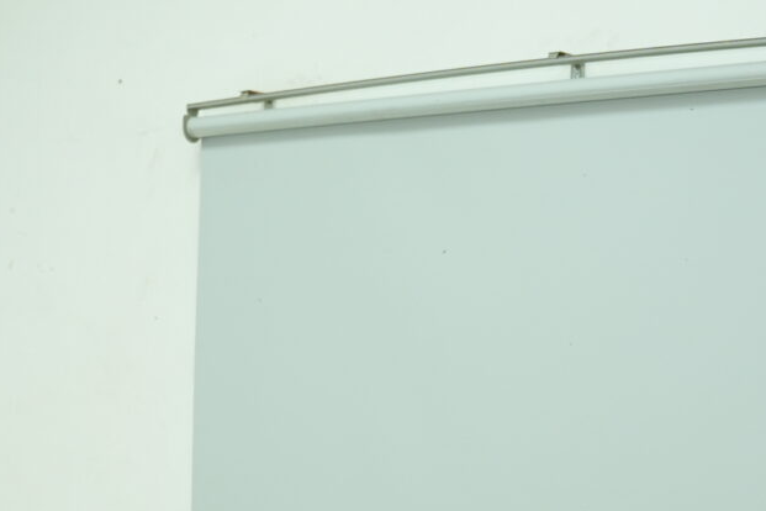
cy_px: 915
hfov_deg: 20.5
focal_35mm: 99
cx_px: 264
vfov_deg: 12.6
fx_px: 2106
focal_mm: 24
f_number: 2.8
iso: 400
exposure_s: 1/100
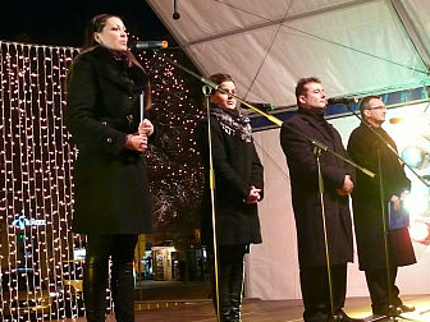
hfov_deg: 28.9
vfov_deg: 21.9
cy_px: 158
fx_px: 832
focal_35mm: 67
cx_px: 265
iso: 400
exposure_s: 1/15
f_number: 2.8
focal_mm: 9.1
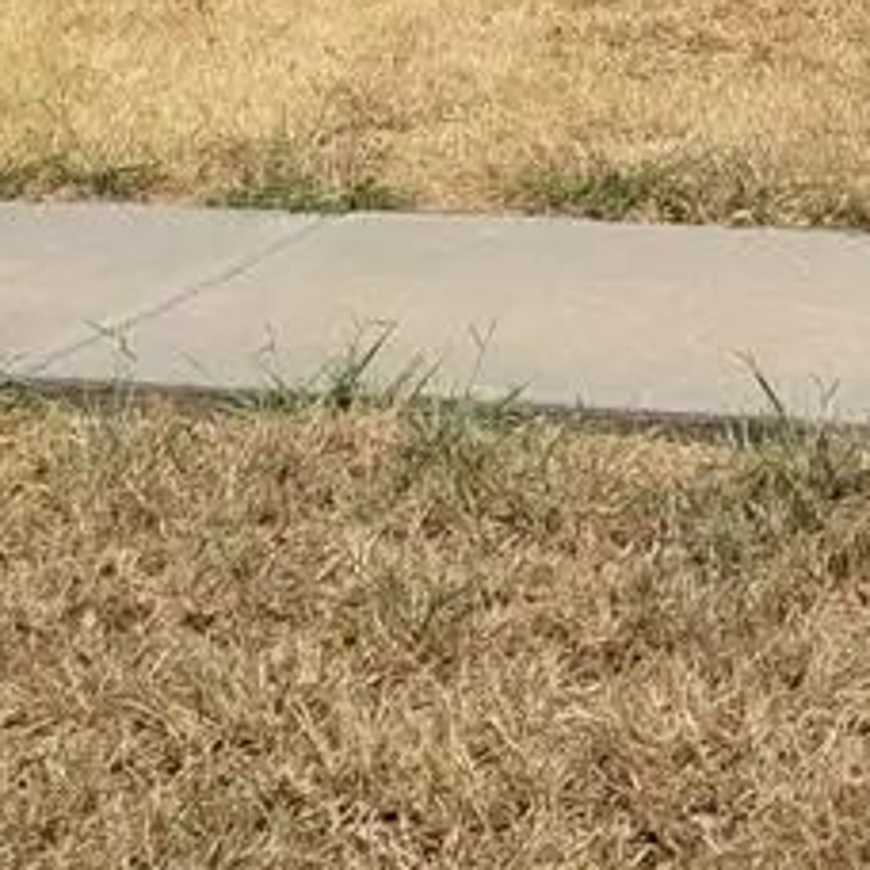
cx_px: 839
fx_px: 2929
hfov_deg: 16.6
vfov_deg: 15.2
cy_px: -569
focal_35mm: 103
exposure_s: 1/3185
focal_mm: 5.4
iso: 40
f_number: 1.8
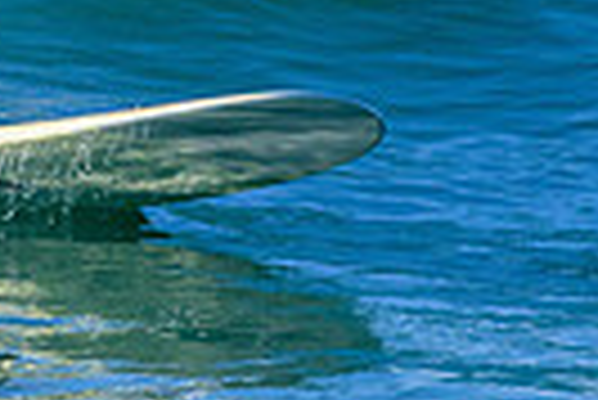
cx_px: 9
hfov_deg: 0.8
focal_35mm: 2442
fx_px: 40608
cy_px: -196
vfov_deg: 0.6
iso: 1100
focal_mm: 560
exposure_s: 1/2000
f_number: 11
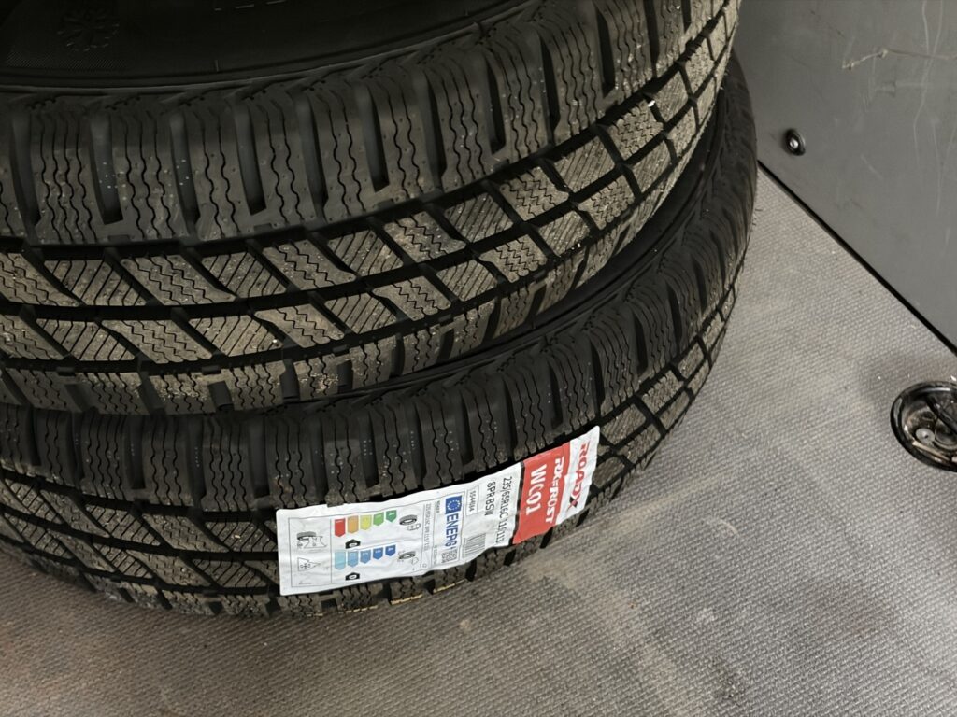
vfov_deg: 28.0
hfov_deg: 36.8
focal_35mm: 52
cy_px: 358
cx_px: 478
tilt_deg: -48.9
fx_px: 1438
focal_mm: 5.96
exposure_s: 1/18
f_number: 1.6
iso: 400
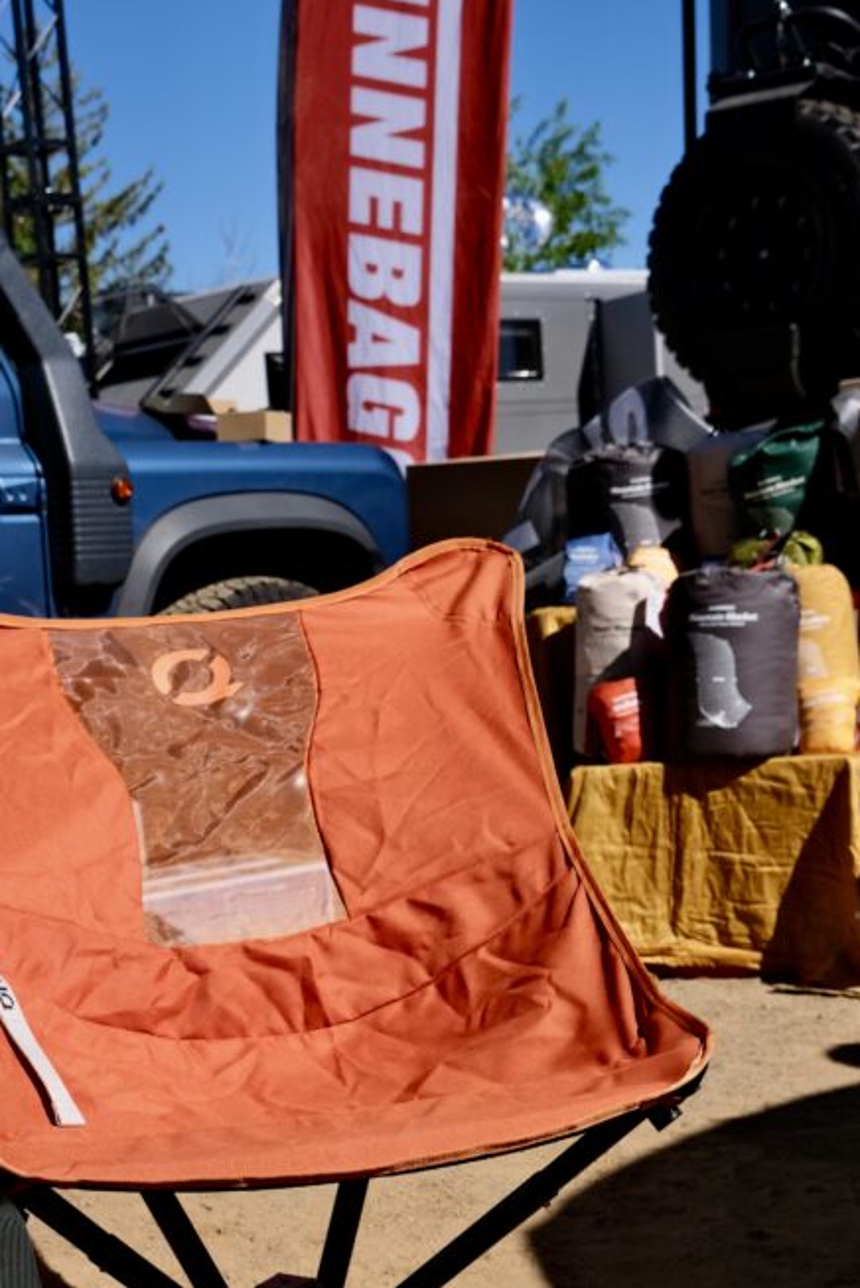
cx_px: 216
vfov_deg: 33.6
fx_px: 2076
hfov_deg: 23.2
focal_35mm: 58
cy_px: 1006
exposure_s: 1/1900
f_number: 5.6
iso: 320
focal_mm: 24.7
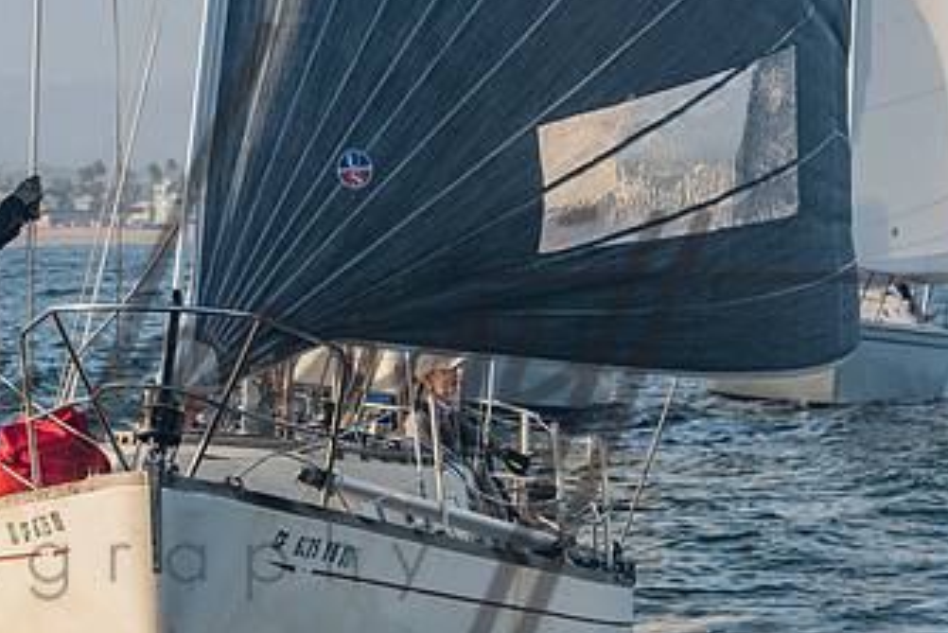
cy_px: 113
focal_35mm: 269
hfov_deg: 7.6
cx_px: -86
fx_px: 7086
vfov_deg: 5.1
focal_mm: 105
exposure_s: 1/800
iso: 400
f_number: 6.3
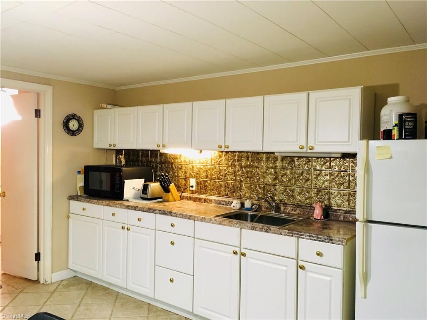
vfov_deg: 48.2
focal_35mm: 29
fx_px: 358
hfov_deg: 61.7
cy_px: 160
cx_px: 214
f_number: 2.2
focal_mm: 4.15
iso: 200
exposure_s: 1/24
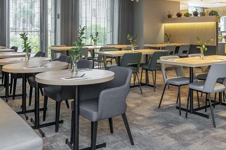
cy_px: 66
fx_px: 239
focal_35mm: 38
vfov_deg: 35.0
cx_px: 158
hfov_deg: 49.4
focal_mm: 18.5
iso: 320
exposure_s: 1/60
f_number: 4
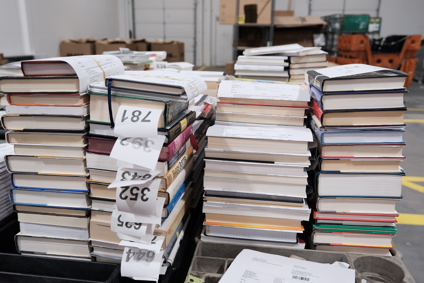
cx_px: 212
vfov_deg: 42.3
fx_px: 365
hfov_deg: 60.3
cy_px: 142
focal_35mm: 31
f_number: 3.2
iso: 640
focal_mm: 20.8
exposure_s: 1/100
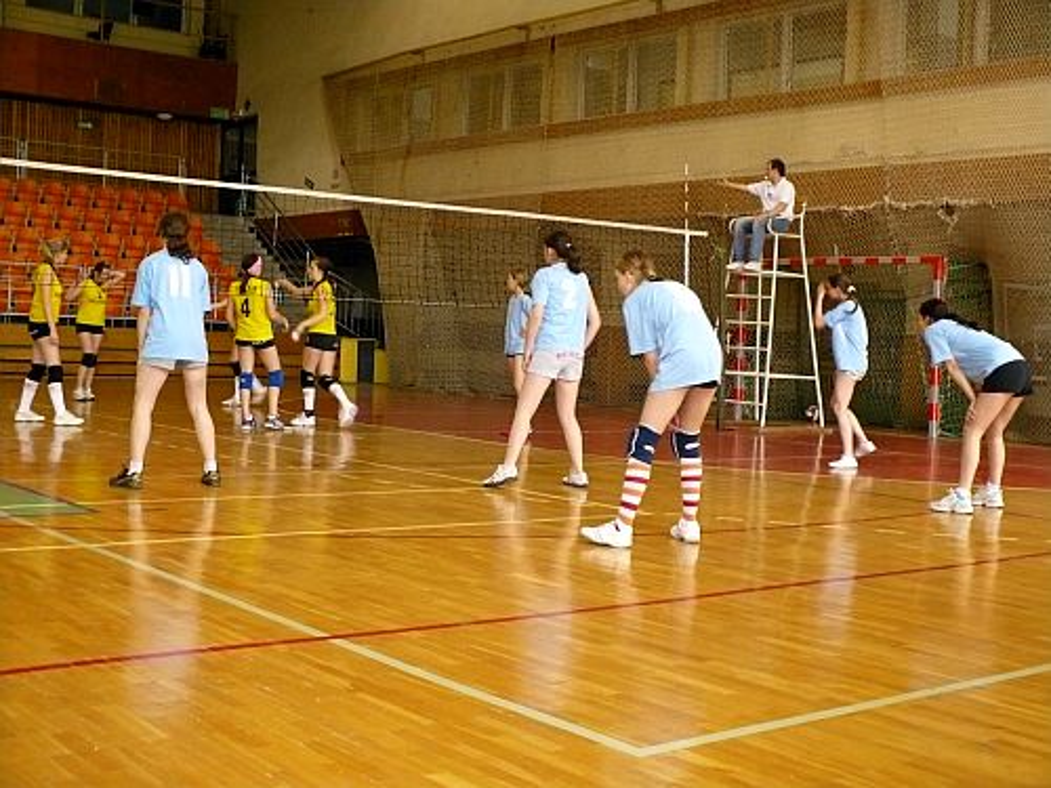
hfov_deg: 39.7
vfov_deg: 30.3
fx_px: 1457
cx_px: 526
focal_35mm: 48
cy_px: 394
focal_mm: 7.9
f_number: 3
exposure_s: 1/30
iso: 320
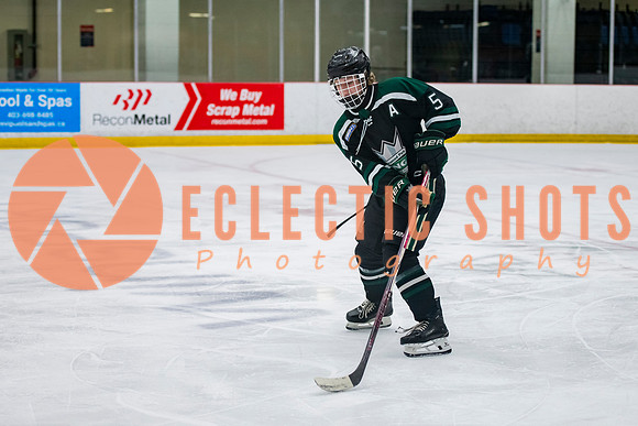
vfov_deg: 14.5
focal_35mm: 94
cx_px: 346
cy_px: 232
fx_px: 1669
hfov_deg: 21.6
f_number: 3.2
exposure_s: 1/640
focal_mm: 70
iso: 2000
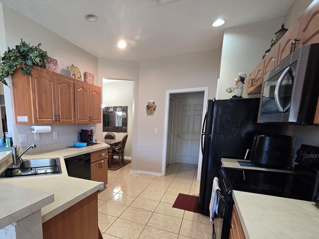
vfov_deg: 69.9
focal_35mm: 18
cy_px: 155
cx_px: 108
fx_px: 166
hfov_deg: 84.9
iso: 400
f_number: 2.2
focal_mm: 2.2
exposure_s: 1/60
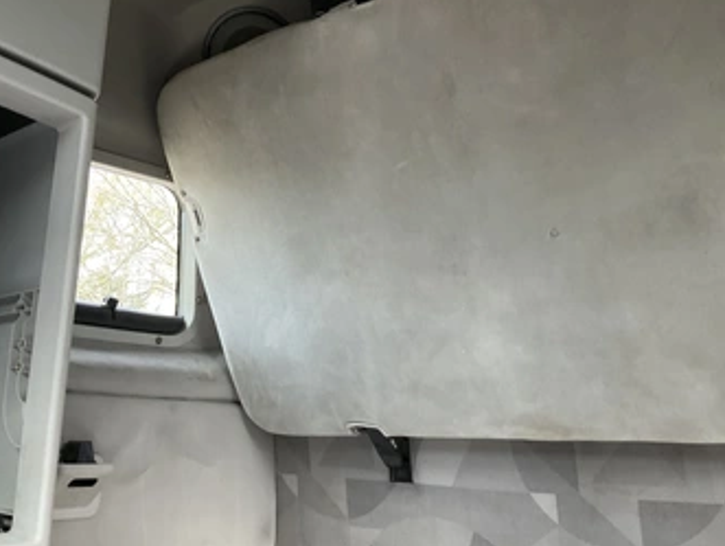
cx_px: 375
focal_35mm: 35
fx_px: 734
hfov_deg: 52.6
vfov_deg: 40.8
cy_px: 281
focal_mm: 3
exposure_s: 1/60
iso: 160
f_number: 1.8
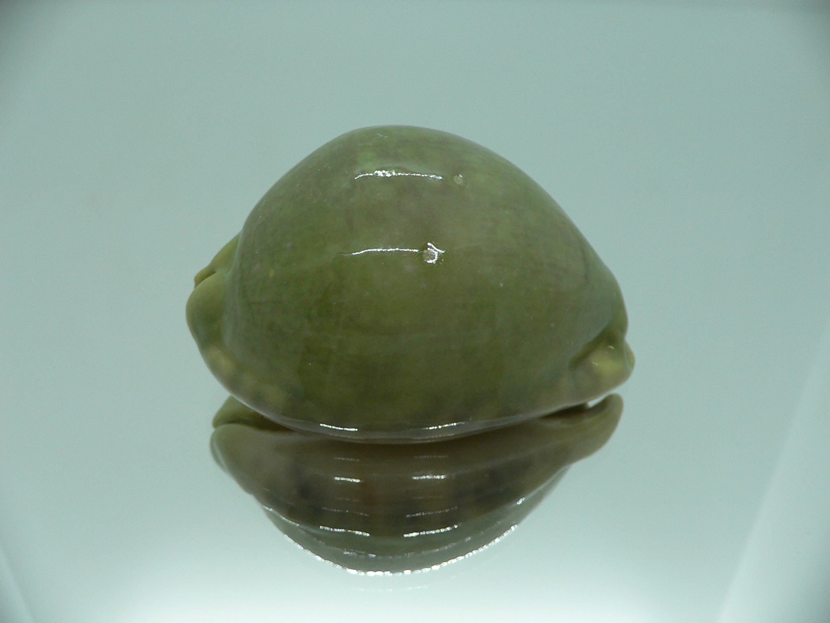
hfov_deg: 52.6
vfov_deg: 40.7
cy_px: 312
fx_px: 839
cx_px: 415
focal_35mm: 35
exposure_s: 1/60
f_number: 2.8
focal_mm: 4.6
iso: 100
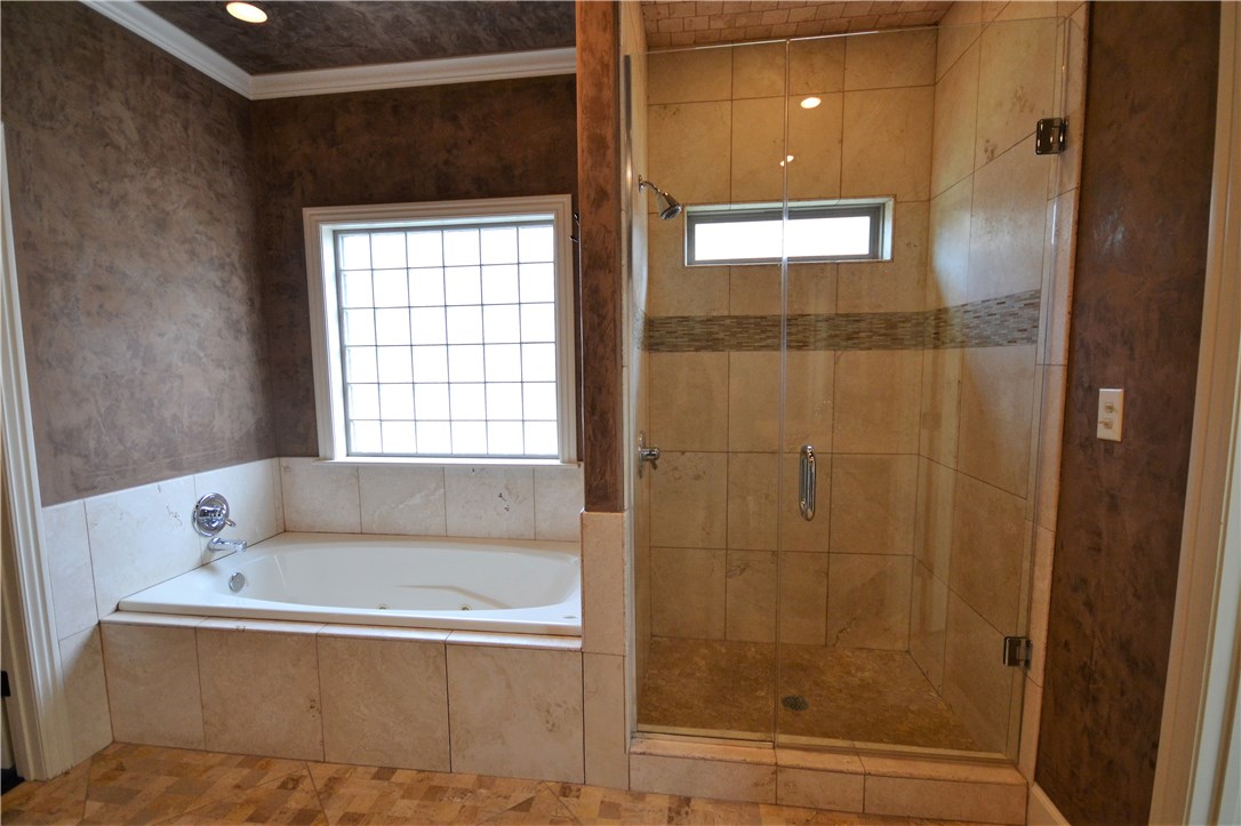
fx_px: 517
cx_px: 620
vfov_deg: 77.3
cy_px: 413
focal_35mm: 15
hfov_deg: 100.4
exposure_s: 1/60
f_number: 4
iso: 900
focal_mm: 10
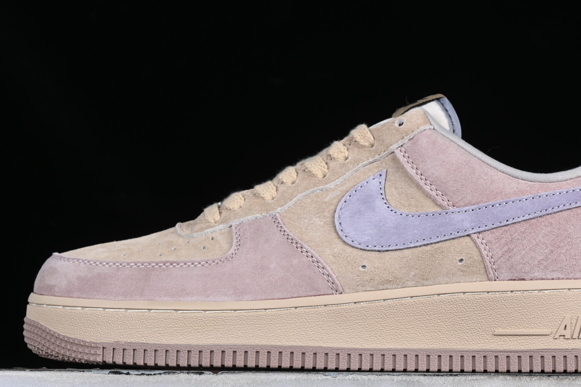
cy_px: 207
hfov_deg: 18.6
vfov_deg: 12.5
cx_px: 346
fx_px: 1775
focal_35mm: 110
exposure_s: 1/80
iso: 160
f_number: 8
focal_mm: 50
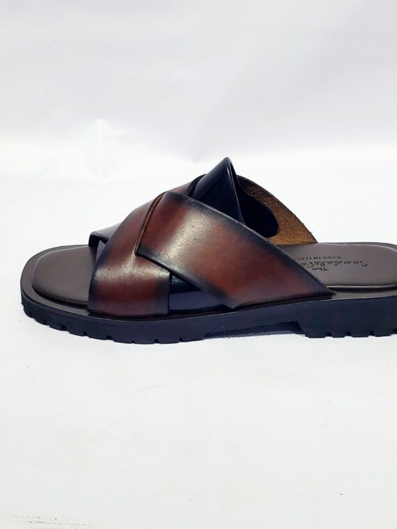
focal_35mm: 26
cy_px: 264
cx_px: 198
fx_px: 398
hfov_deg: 53.1
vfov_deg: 67.3
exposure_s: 1/100
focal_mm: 4.3
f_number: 2.4
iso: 64
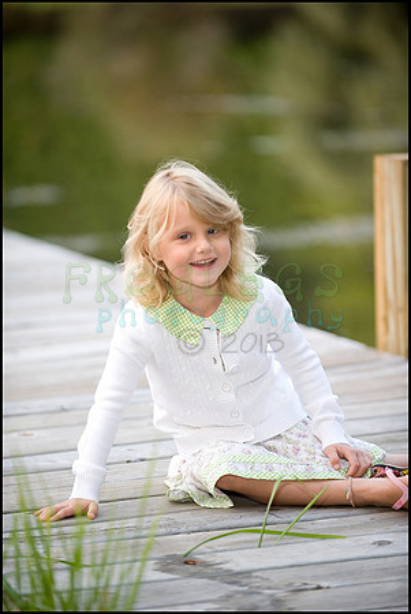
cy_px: 307
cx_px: 206
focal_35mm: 155
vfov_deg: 13.2
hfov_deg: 8.9
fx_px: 2648
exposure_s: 1/250
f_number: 2.8
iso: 640
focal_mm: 155
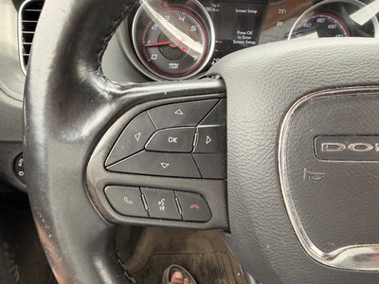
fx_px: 263
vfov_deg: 56.8
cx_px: 190
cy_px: 142
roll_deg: -1.1
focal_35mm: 24
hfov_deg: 71.6
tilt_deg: -28.3
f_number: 2.2
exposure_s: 1/121
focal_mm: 2.22
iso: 125
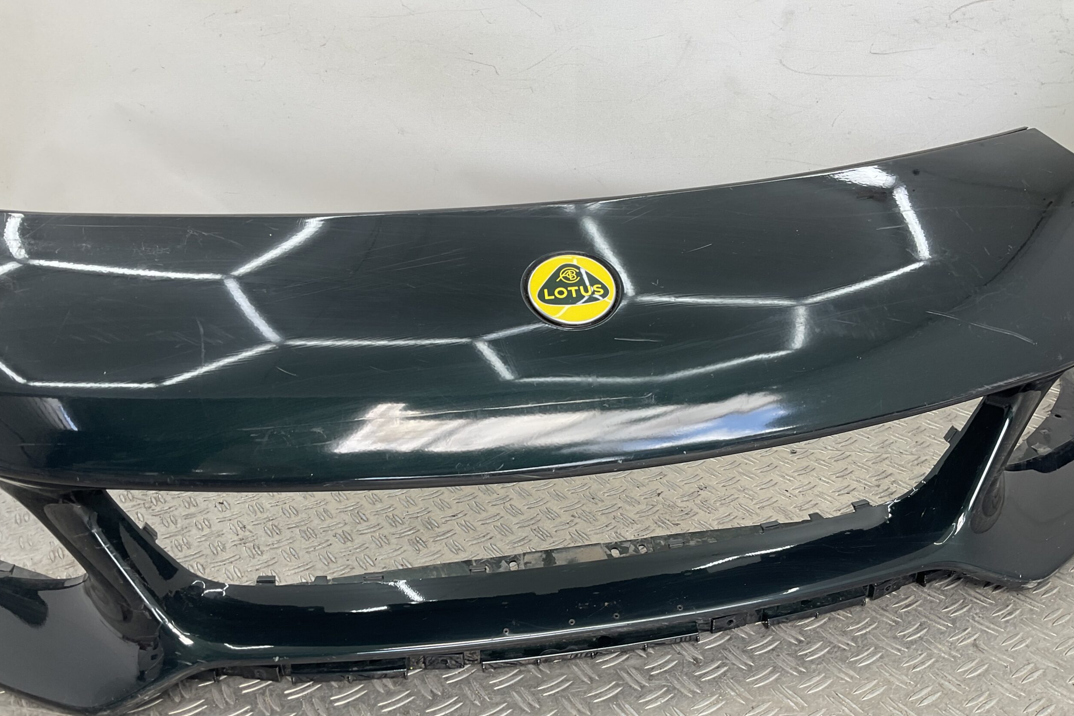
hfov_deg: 60.3
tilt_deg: -27.3
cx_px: 541
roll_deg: +1.0
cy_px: 413
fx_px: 925
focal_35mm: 31
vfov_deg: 42.2
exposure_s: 1/100
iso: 20
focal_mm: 3
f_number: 1.8
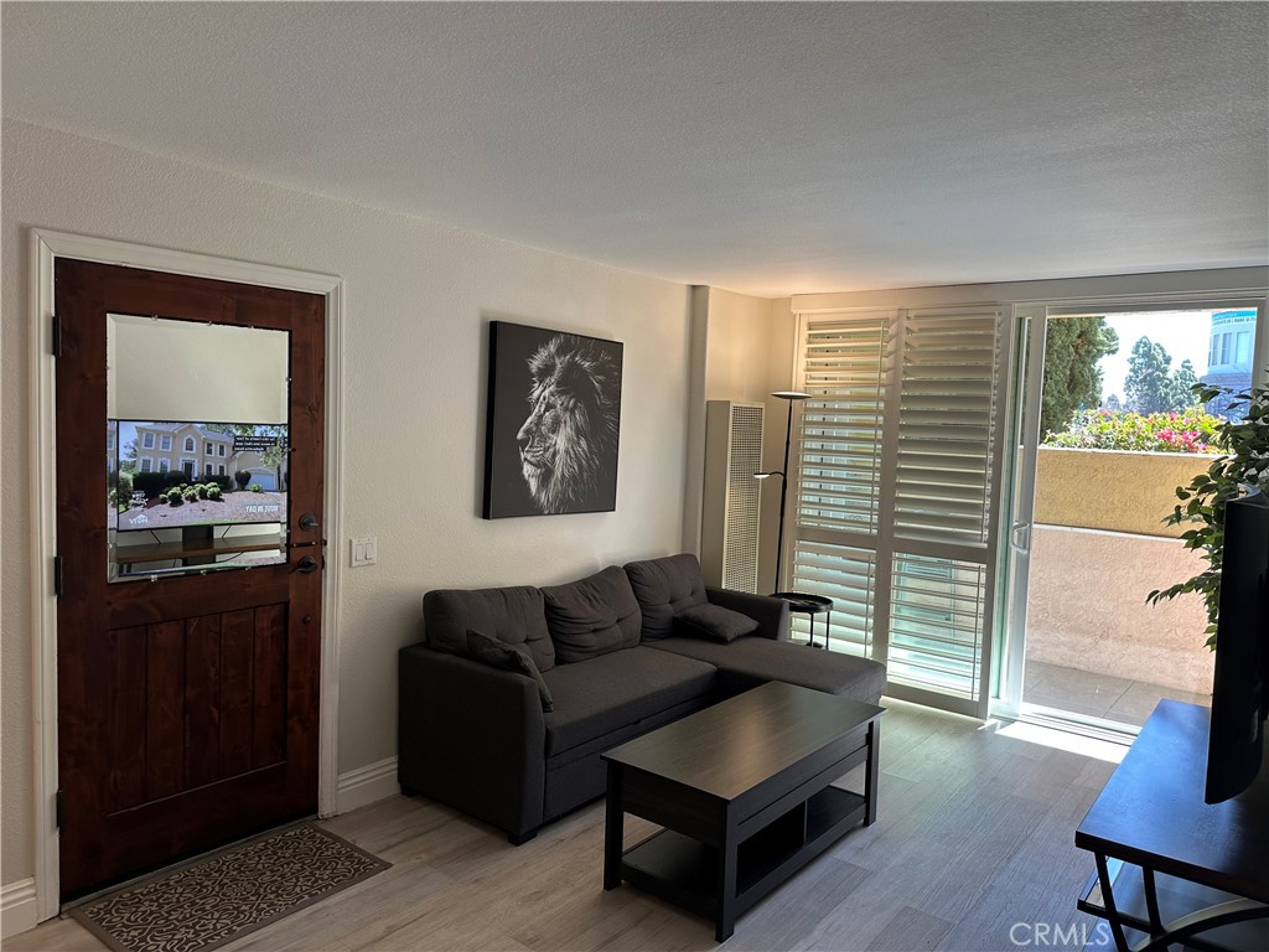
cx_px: 634
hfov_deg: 71.6
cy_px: 476
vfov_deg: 56.8
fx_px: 880
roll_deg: -2.0
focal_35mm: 24
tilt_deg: -4.1
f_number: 1.78
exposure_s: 1/120
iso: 64
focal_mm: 6.86
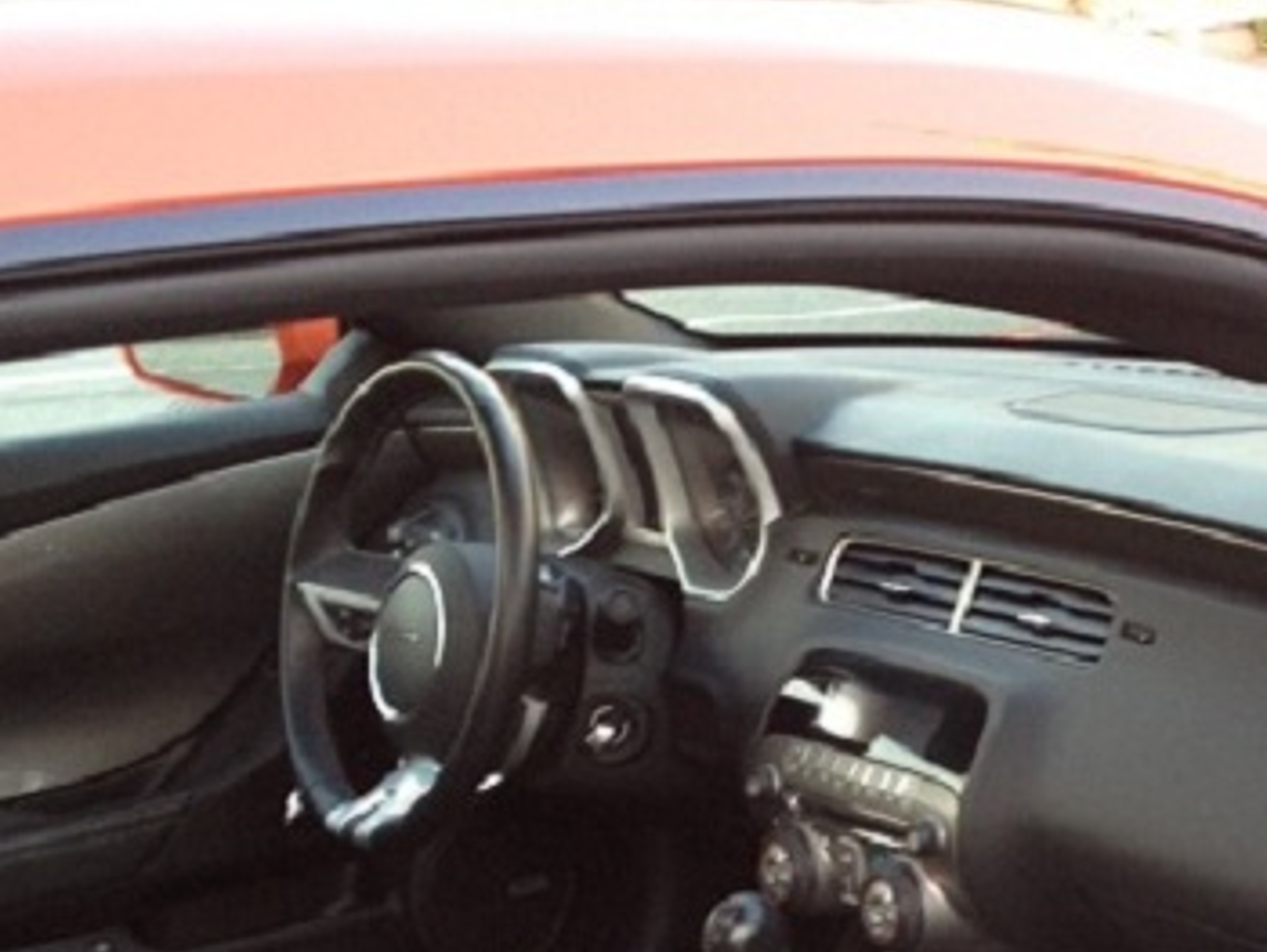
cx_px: 981
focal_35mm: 90
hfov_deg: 21.5
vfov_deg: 16.1
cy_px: 990
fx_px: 3296
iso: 100
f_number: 2.4
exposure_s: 1/20
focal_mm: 4.28
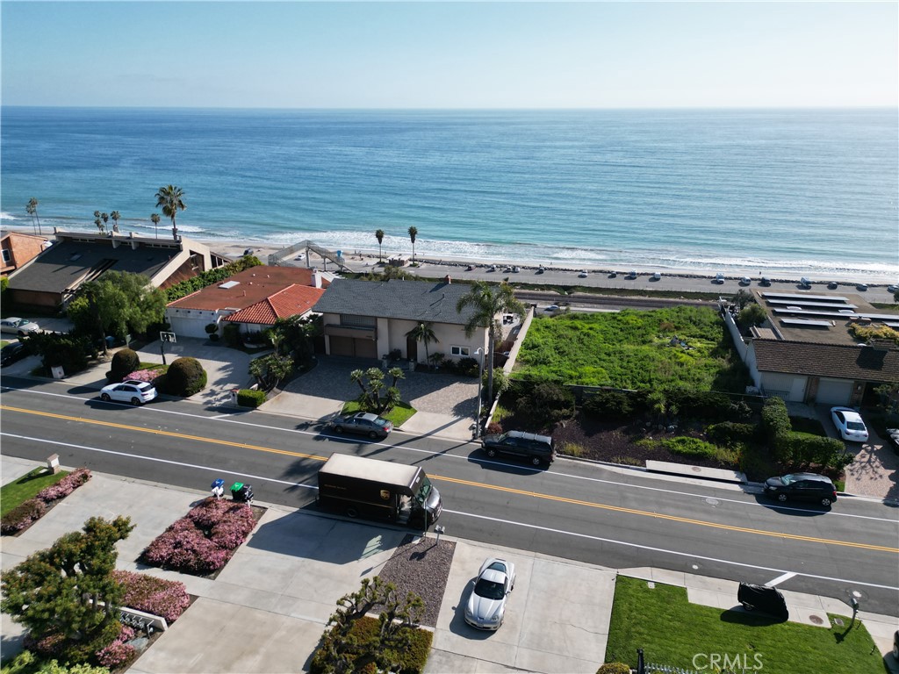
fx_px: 623
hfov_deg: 71.6
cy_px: 337
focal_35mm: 24
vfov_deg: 56.8
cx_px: 450
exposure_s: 1/4000
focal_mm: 6.72
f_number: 1.7
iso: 200
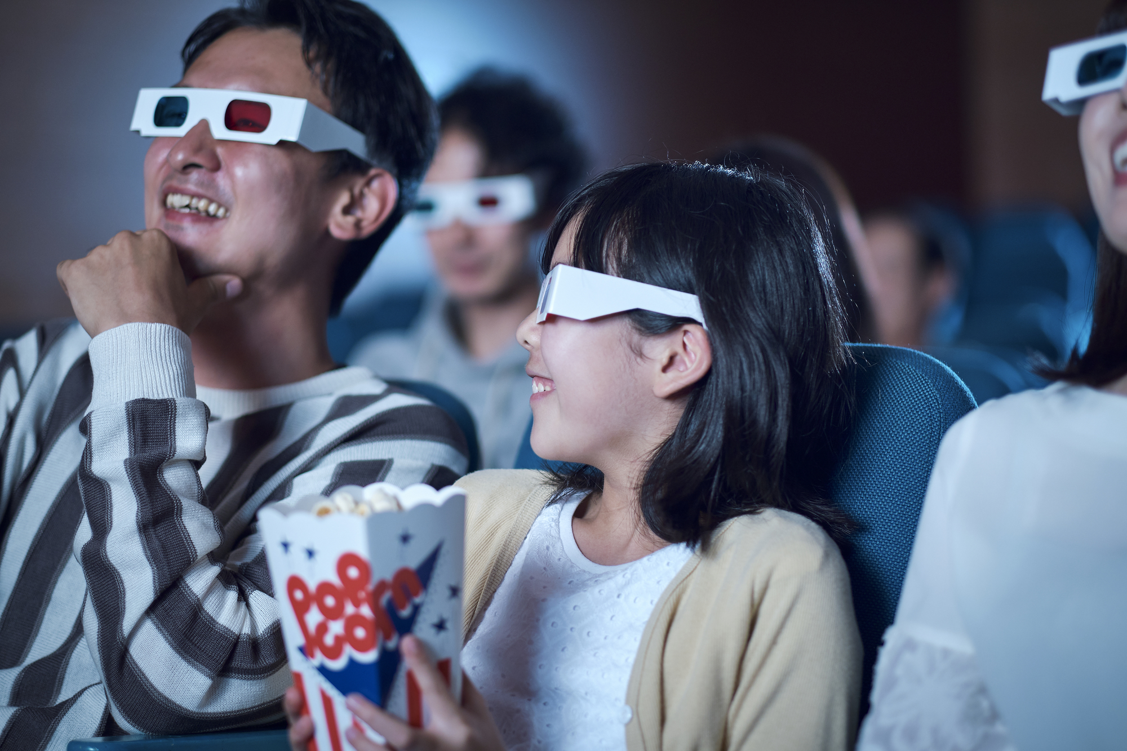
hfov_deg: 24.2
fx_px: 2629
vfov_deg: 16.3
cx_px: 564
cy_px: 376
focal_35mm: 84
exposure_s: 1/200
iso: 200
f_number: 1.4
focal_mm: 56
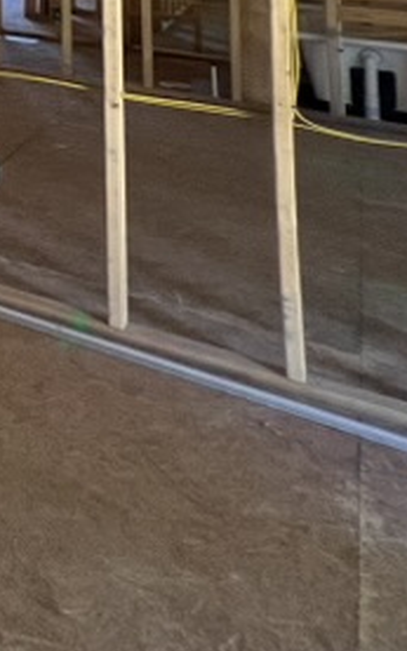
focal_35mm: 51
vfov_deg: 30.9
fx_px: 906
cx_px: -732
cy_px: -195
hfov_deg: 12.6
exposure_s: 1/99
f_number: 1.8
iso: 160
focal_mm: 1.57
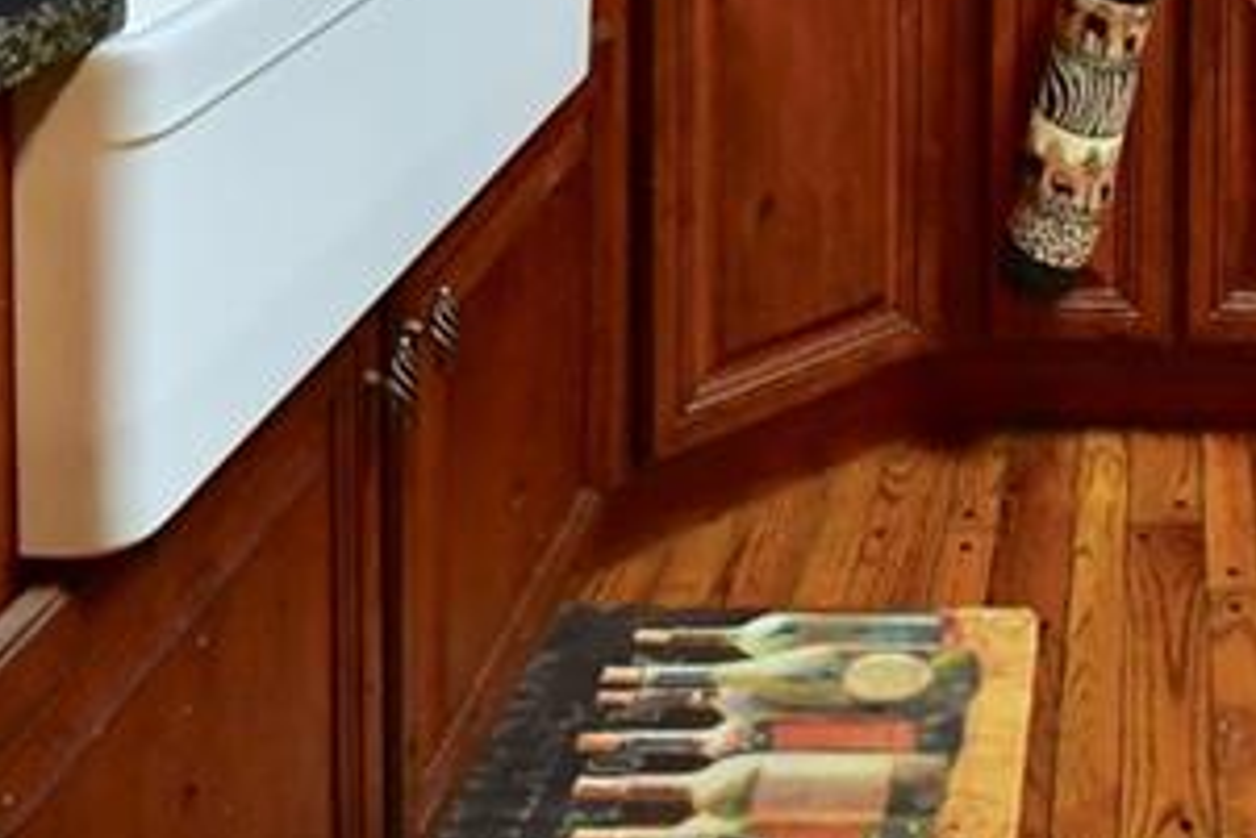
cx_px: 1193
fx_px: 1780
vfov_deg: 21.1
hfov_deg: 35.9
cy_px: -513
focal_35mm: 51
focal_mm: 10
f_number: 6.3
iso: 3200
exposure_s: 1/20
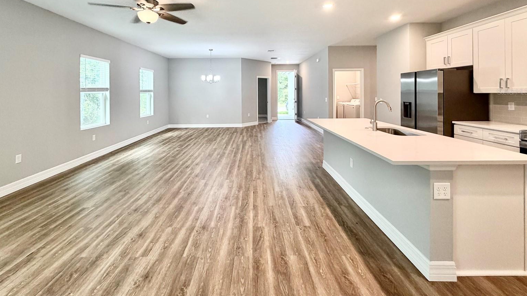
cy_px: 92
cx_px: 253
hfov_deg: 99.3
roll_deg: +0.4
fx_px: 224
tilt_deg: +0.0
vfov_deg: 64.8
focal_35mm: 16
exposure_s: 1/120
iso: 320
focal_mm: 2.22
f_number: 2.2
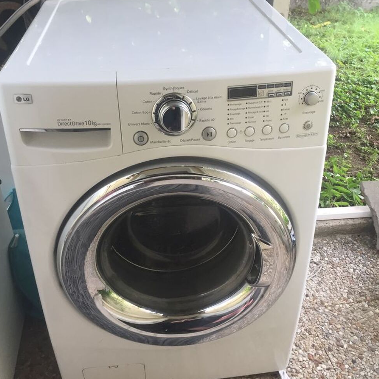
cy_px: 149
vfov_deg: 46.9
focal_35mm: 35
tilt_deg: -30.7
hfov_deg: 47.2
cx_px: 185
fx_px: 434
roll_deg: +2.1
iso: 40
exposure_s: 1/33
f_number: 2.2
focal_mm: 4.15
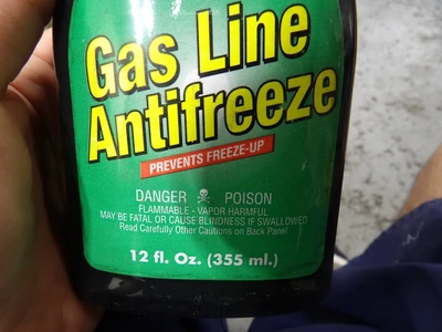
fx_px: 306
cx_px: 221
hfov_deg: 71.6
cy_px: 166
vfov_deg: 56.8
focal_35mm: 24
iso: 186
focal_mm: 4.3
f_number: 3.2
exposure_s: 1/33
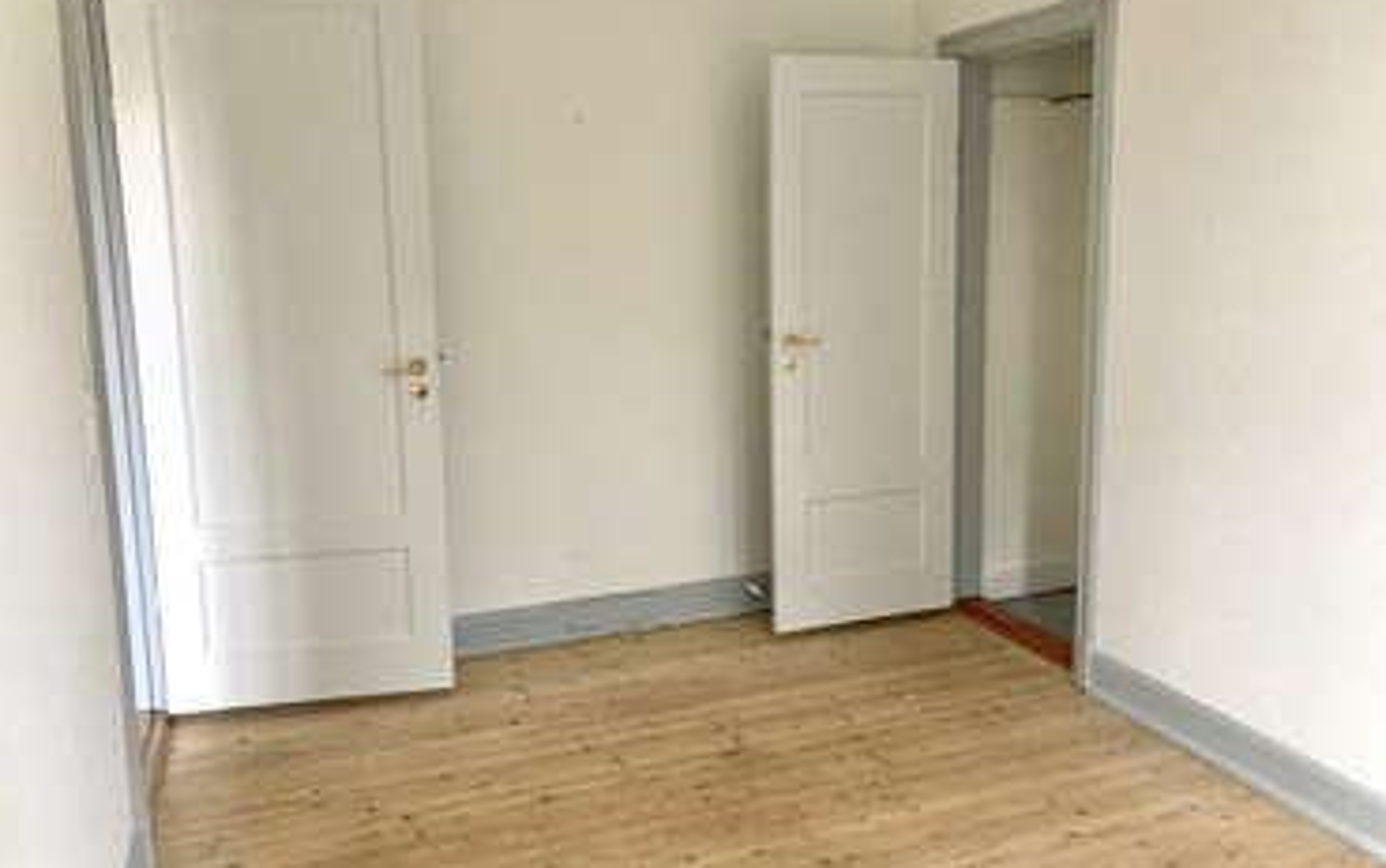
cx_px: 689
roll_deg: +1.9
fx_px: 1134
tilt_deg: -7.7
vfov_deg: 41.8
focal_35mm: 30
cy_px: 380
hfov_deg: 62.9
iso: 320
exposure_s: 1/60
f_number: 1.8
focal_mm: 3.99
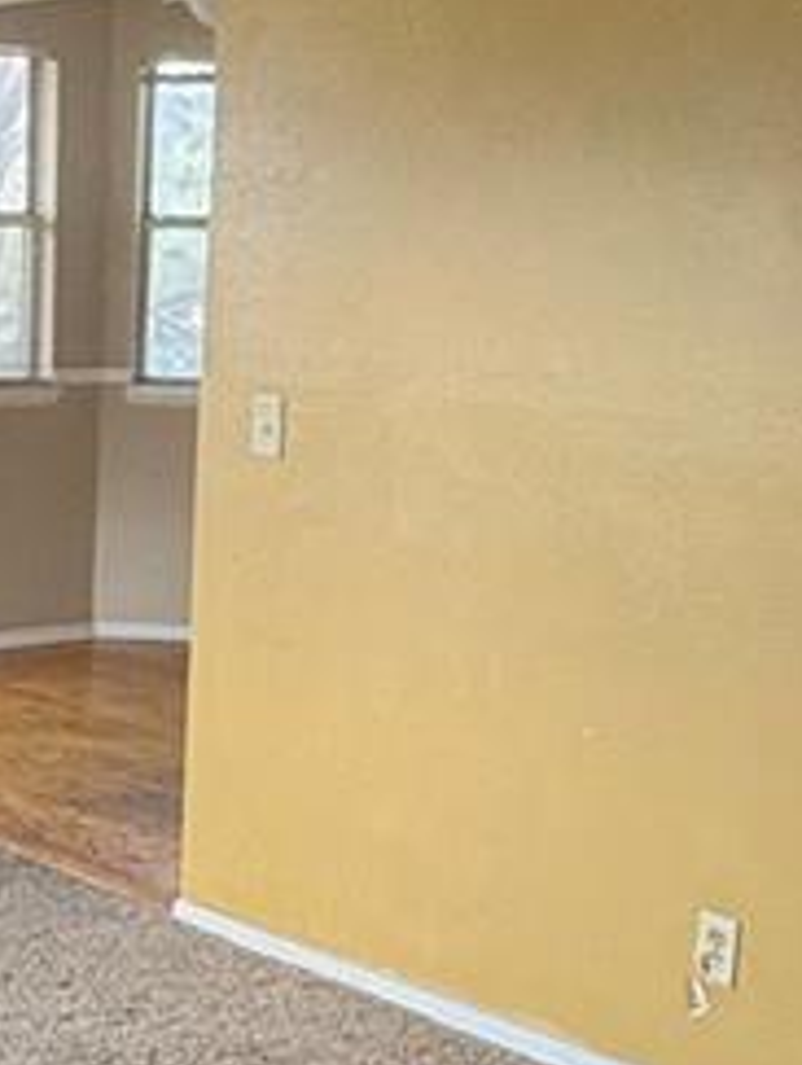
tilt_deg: -8.0
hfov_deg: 20.1
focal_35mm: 69
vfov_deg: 28.1
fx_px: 2126
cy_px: 548
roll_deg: -1.3
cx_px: -145
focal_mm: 2.22
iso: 200
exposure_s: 1/99
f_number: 2.2
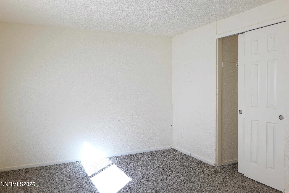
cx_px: 144
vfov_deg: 42.3
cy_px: 96
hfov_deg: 60.3
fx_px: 249
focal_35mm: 31
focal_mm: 31
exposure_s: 1/60
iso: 1000
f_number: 5.6
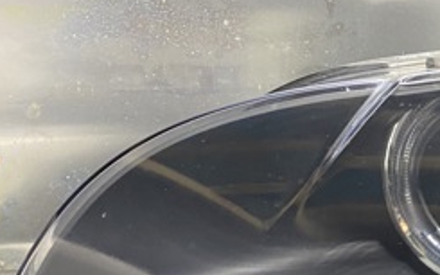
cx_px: 569
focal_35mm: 72
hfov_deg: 24.9
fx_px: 863
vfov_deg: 17.5
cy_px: 292
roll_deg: -6.3
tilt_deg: -28.8
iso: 500
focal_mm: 4.25
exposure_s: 1/50
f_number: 1.8
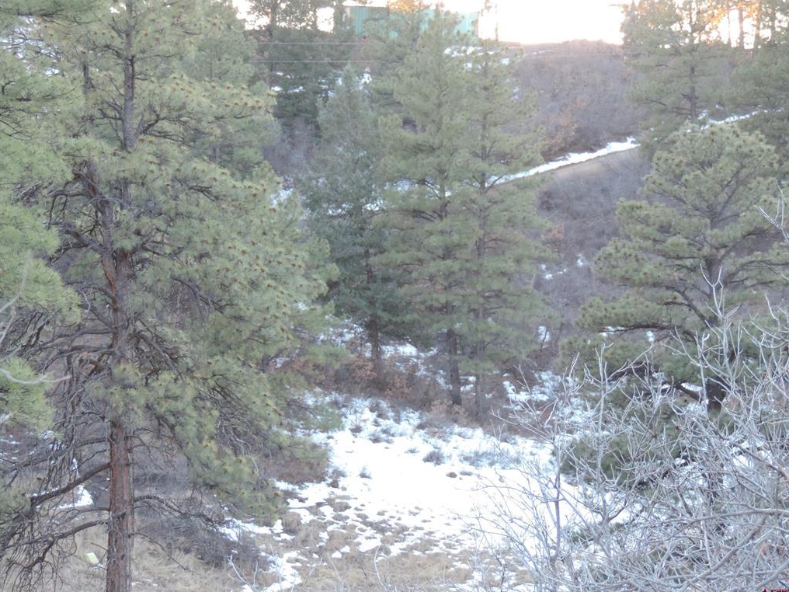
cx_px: 395
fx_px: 2758
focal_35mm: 121
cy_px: 297
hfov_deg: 16.3
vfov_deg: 12.2
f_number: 4.2
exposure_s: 1/30
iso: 400
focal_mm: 21.4
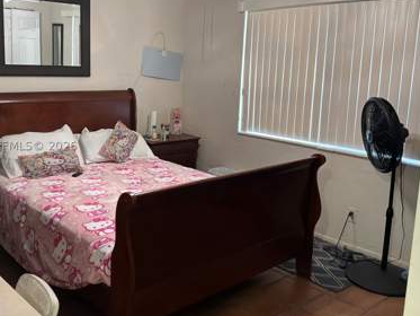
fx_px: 437
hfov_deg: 51.2
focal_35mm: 36
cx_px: 180
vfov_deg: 39.7
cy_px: 146
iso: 200
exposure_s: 1/60
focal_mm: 3
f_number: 1.8
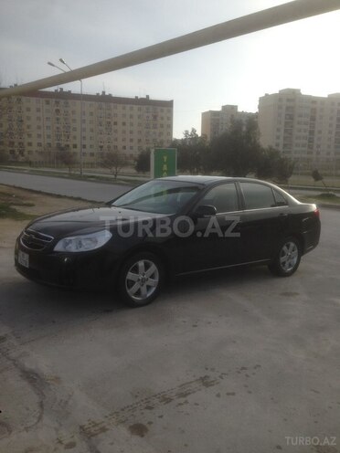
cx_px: 170
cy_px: 226
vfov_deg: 55.4
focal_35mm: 33
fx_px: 432
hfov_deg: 42.9
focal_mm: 4.12
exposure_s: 1/1205
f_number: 2.4
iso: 50
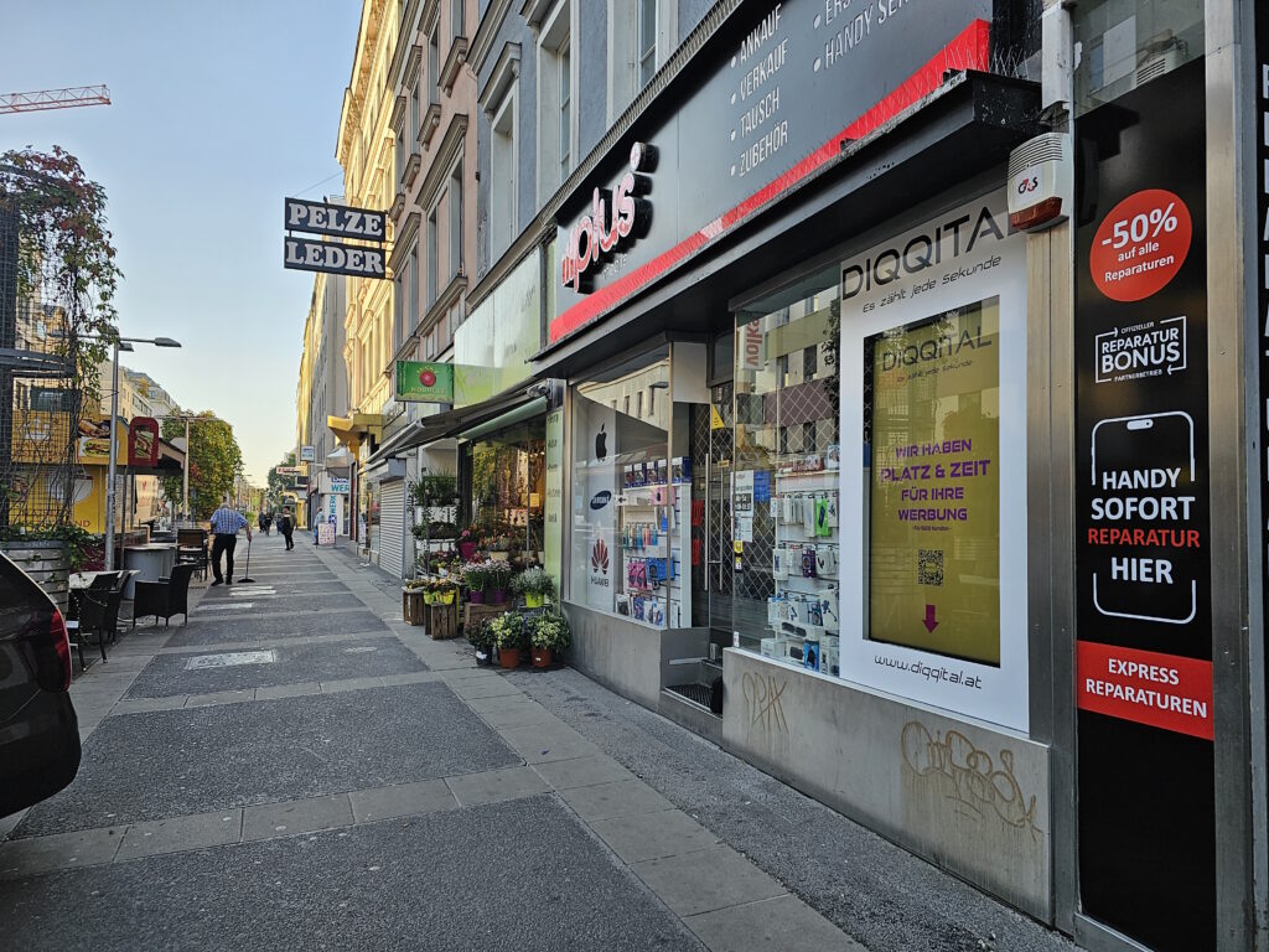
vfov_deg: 58.9
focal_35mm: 23
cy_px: 476
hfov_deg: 73.9
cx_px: 634
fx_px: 843
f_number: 1.7
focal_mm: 6.3
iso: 16
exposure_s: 1/180
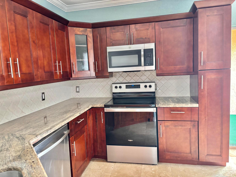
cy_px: 88
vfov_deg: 53.1
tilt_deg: -6.9
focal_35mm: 26
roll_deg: +2.8
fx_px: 177
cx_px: 118
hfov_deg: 67.3
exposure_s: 1/60
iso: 400
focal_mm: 5.96
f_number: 1.6
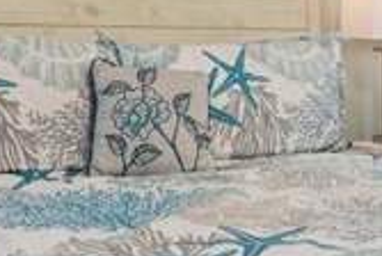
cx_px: 263
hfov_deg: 23.5
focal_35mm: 86
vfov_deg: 15.8
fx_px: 914
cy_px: 43
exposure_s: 1/80
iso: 320
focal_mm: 30
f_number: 5.6
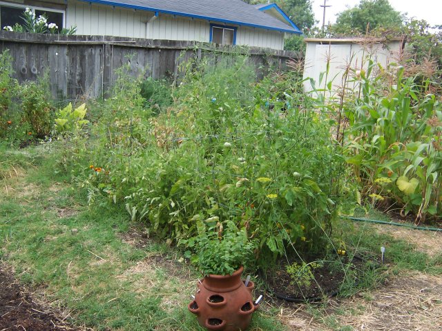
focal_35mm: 36
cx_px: 221
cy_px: 166
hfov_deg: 51.4
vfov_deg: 39.7
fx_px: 460
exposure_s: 1/250
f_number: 3.4
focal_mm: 5.6
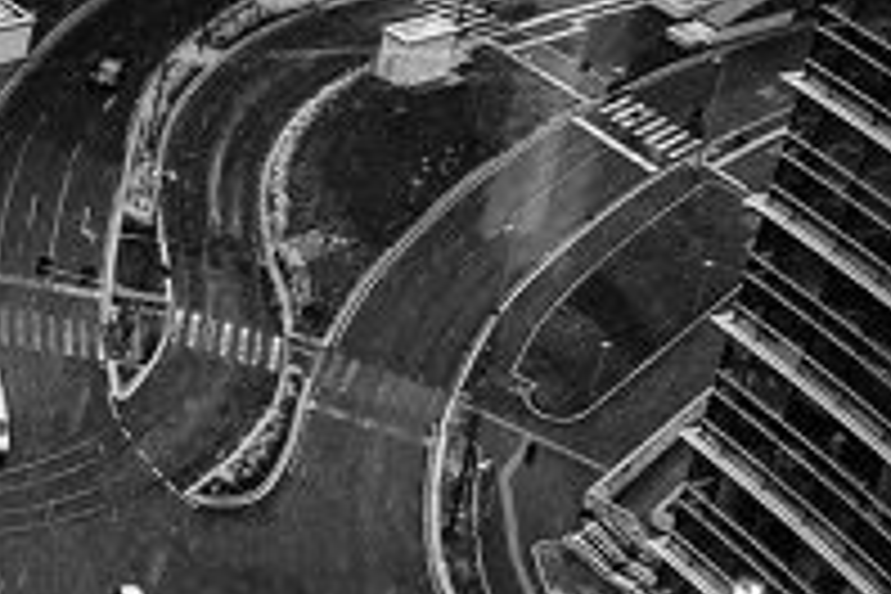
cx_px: -1143
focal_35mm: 106
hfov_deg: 14.2
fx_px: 2623
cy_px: 335
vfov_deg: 12.9
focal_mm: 21
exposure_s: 1/90
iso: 160
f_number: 2.8
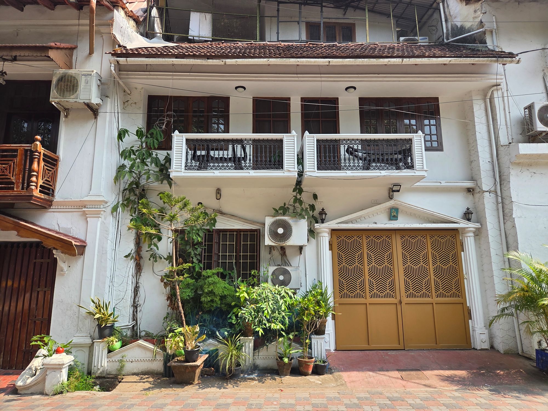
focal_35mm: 23
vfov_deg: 58.9
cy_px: 206
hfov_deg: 73.9
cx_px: 274
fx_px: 364
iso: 80
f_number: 1.8
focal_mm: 5.4
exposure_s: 1/1212
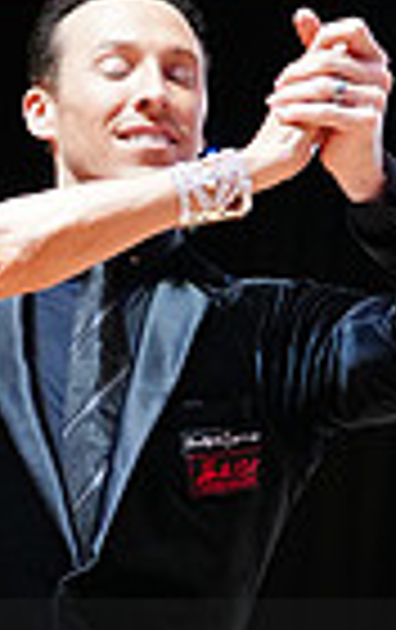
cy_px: 752
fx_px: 5297
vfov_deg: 6.8
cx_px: -187
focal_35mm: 308
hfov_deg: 4.3
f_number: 4
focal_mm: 73
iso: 2500
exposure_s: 1/250
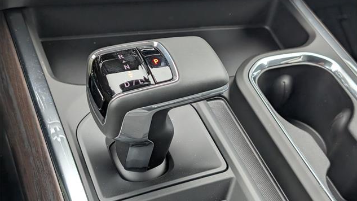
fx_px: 511
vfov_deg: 22.2
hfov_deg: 38.5
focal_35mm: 54
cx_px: 179
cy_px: 120
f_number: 1.68
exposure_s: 1/435
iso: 207
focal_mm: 6.9
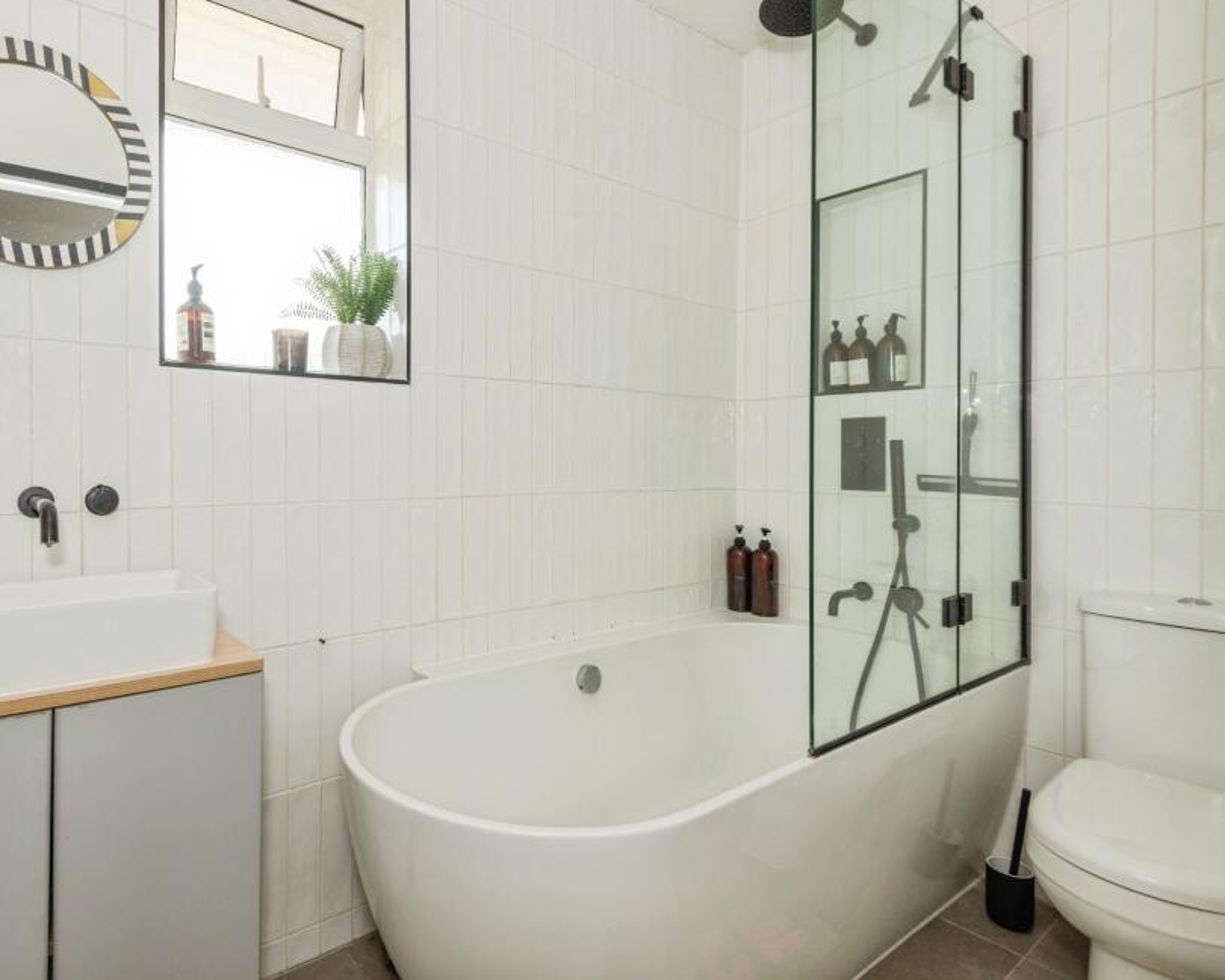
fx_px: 689
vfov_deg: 70.8
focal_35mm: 19
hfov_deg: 81.7
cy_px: 470
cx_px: 458
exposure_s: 1/15
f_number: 8
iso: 200
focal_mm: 16
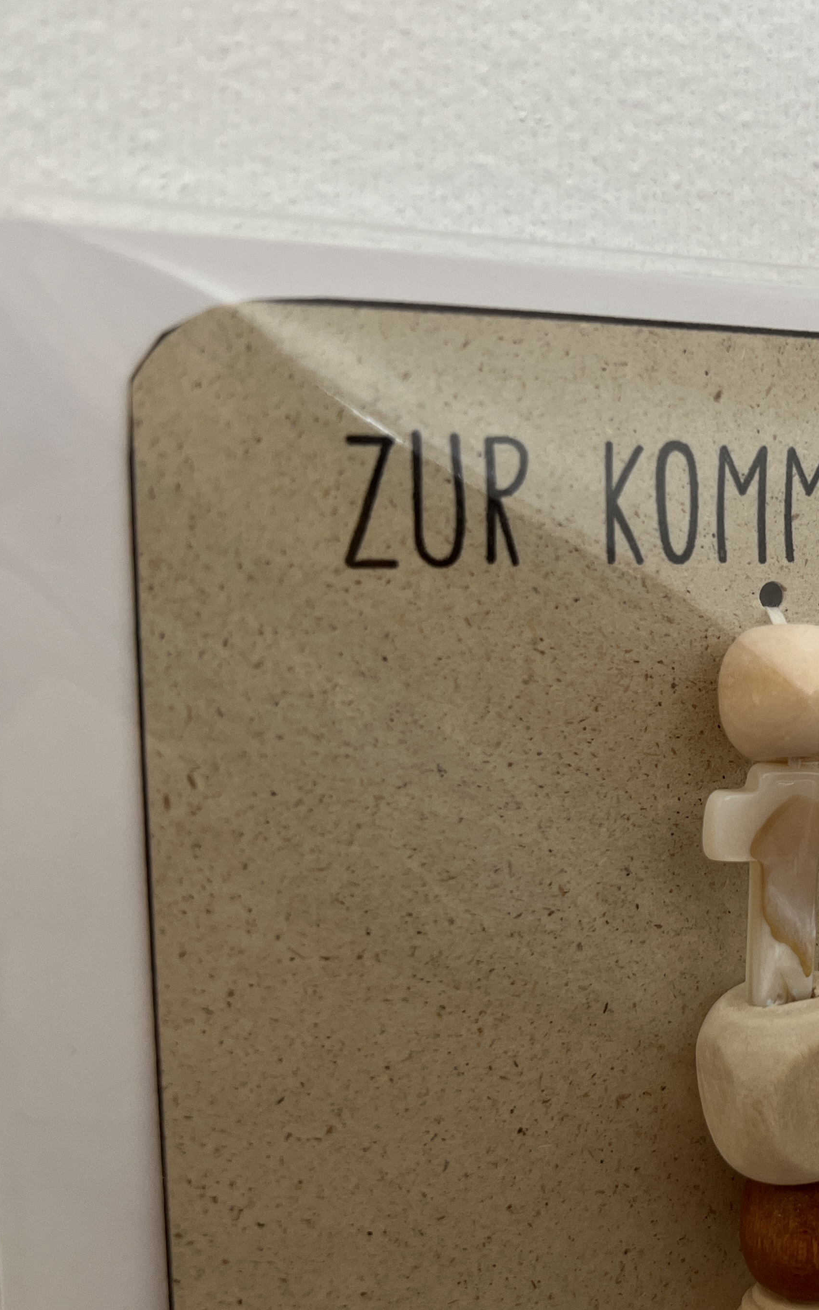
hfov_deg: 29.4
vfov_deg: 48.2
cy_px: 684
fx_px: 1464
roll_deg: -2.4
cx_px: 800
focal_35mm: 41
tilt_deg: -11.1
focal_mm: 5.7
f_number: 1.5
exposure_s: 1/50
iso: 80
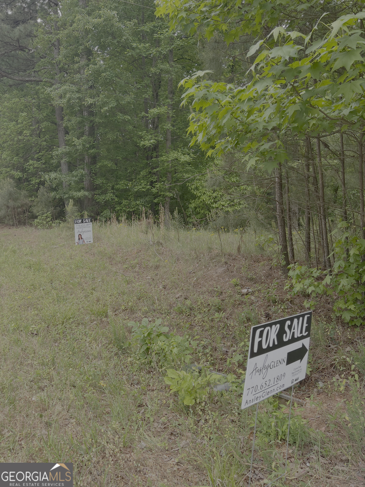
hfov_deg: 53.1
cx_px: 182
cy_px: 244
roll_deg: +1.5
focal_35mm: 26
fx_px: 366
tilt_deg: -4.1
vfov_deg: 67.3
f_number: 1.5
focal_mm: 5.7
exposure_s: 1/511
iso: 50
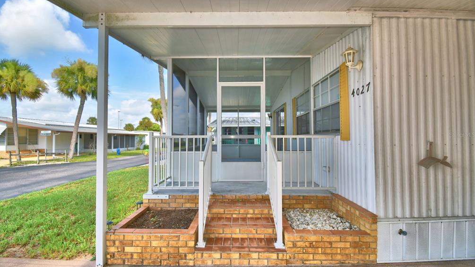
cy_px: 135
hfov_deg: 99.4
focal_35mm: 16
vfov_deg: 67.1
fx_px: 201
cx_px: 234
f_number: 6.3
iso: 100
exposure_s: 1/250
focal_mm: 10
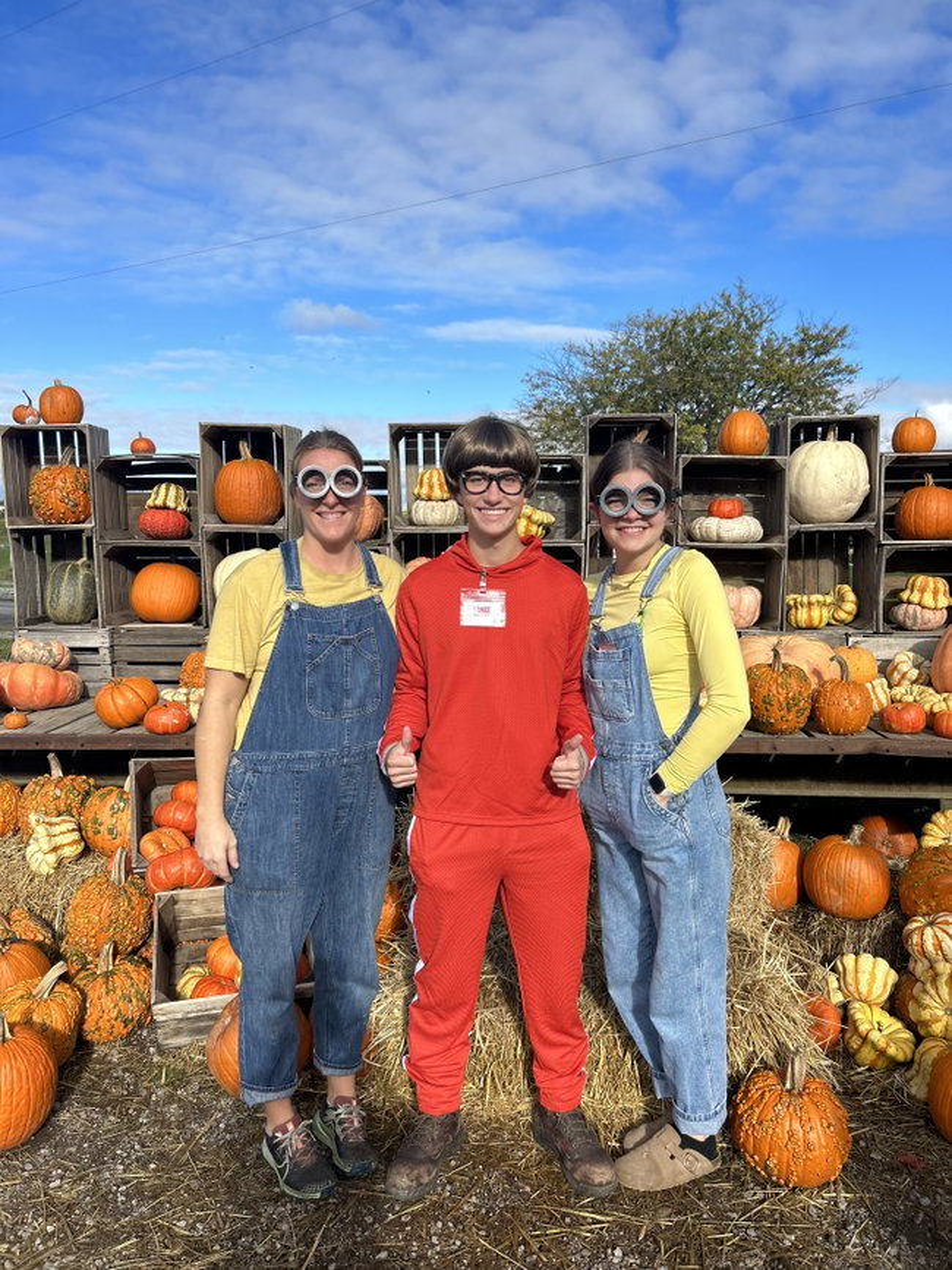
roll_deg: -0.5
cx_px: 476
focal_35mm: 26
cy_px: 635
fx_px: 954
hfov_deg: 53.1
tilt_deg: -6.8
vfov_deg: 67.3
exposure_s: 1/3165
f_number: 1.5
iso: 50
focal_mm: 5.7
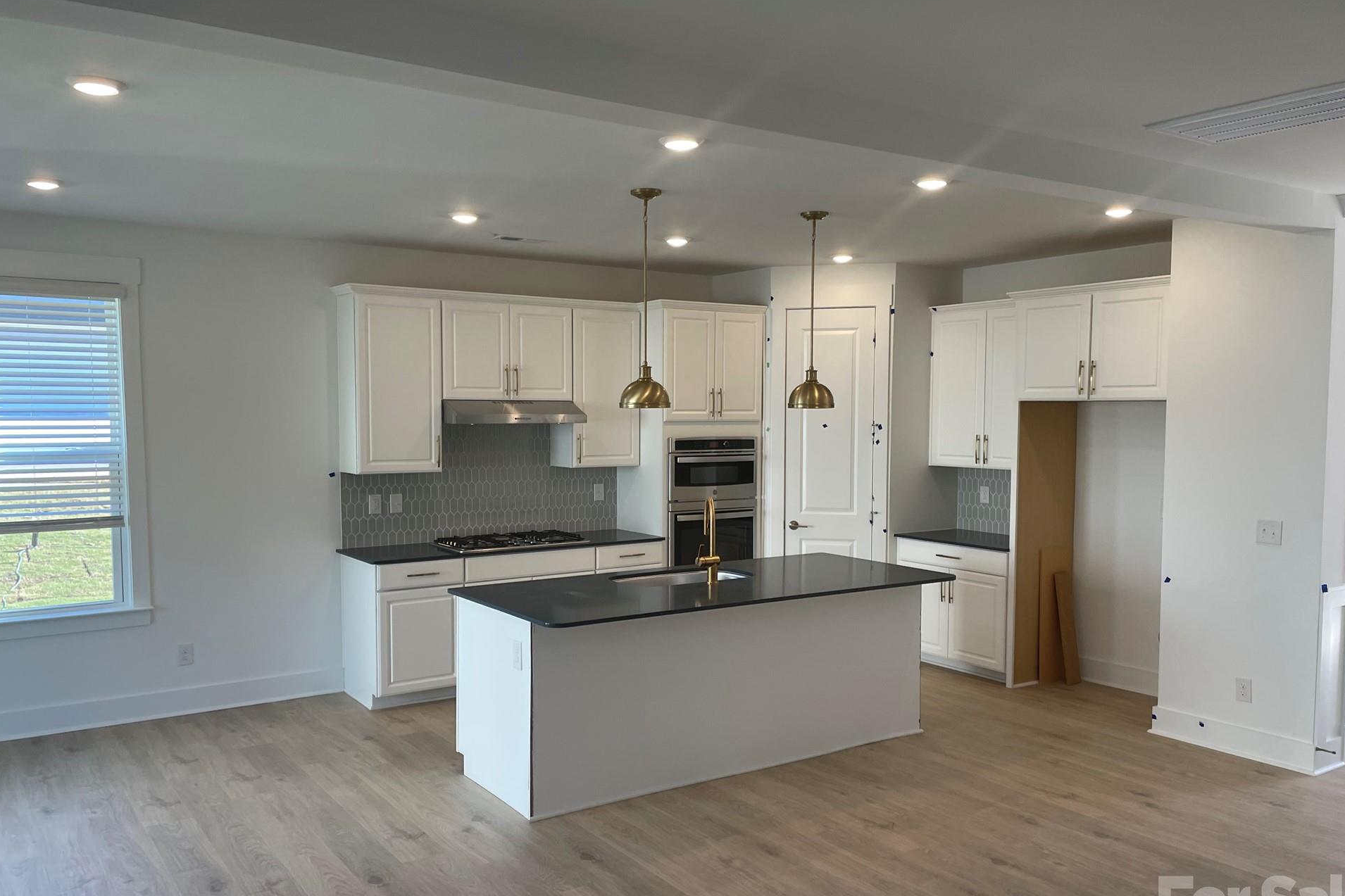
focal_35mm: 29
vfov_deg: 44.9
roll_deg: +0.3
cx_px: 662
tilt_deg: -4.4
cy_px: 474
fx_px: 1083
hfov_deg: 63.7
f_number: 1.6
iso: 40
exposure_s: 1/120
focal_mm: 4.2
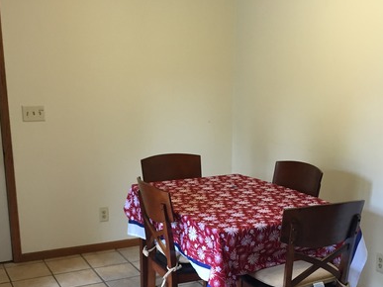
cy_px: 213
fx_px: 531
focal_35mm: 48
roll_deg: -0.4
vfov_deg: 29.8
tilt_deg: -14.8
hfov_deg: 39.7
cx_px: 183
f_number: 2.2
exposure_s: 1/30
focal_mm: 4.15
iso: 100
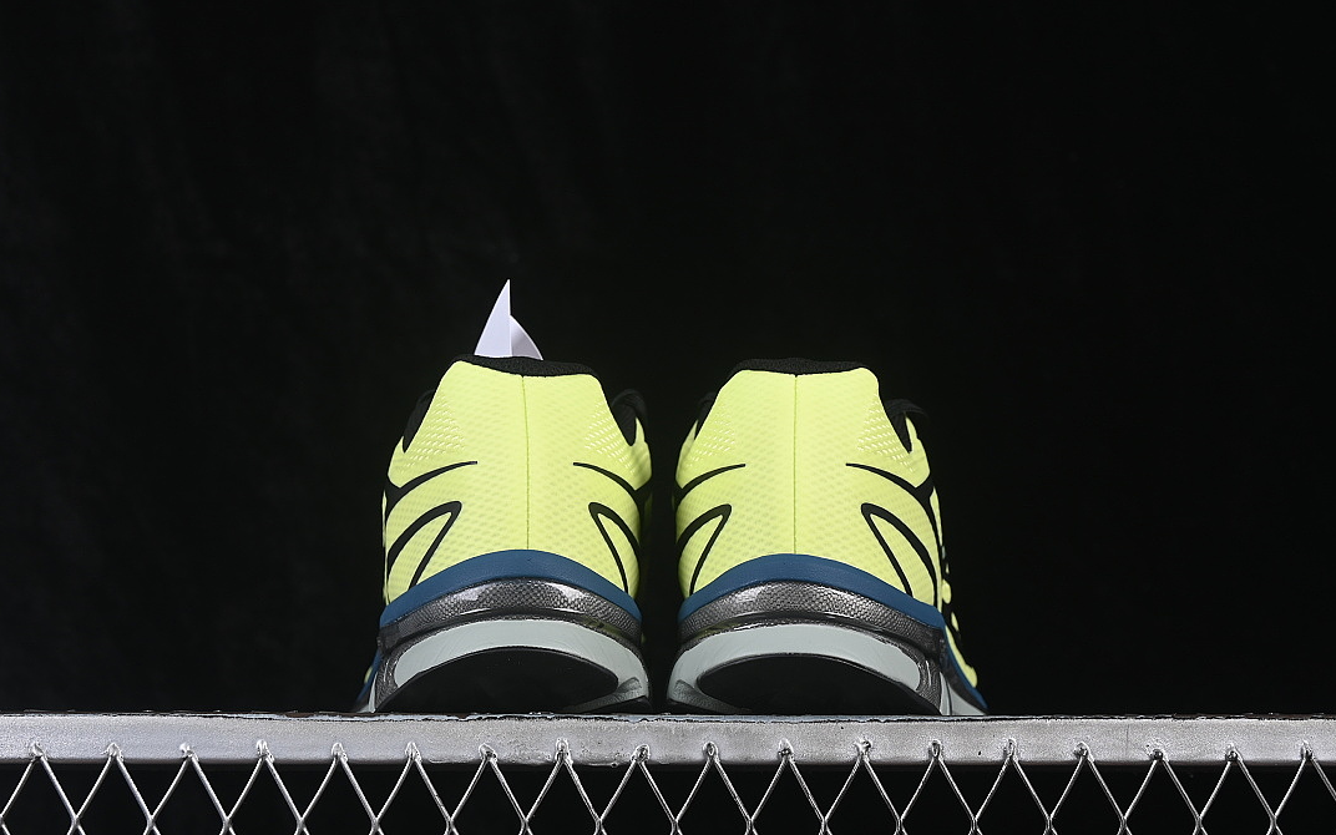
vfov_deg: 16.9
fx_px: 2804
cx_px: 669
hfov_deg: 26.8
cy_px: 436
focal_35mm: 77
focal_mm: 50
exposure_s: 1/80
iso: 160
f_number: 8
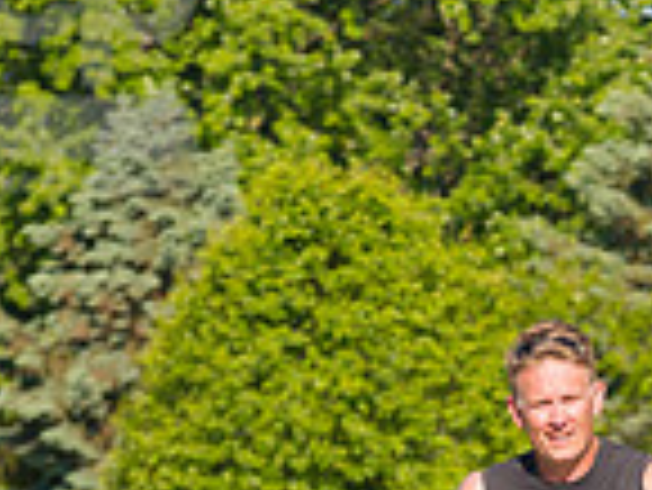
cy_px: 659
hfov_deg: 4.0
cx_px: 701
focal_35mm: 499
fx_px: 9407
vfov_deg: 3.0
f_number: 5.6
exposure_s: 1/2000
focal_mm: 130
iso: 400
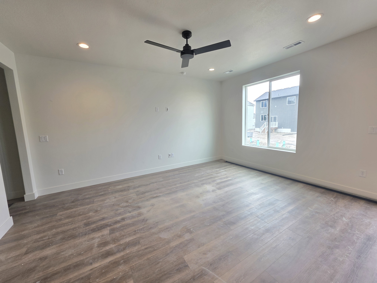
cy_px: 142
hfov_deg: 106.2
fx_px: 142
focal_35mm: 13
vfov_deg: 89.9
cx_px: 188
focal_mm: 2.2
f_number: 1.9
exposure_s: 1/120
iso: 40
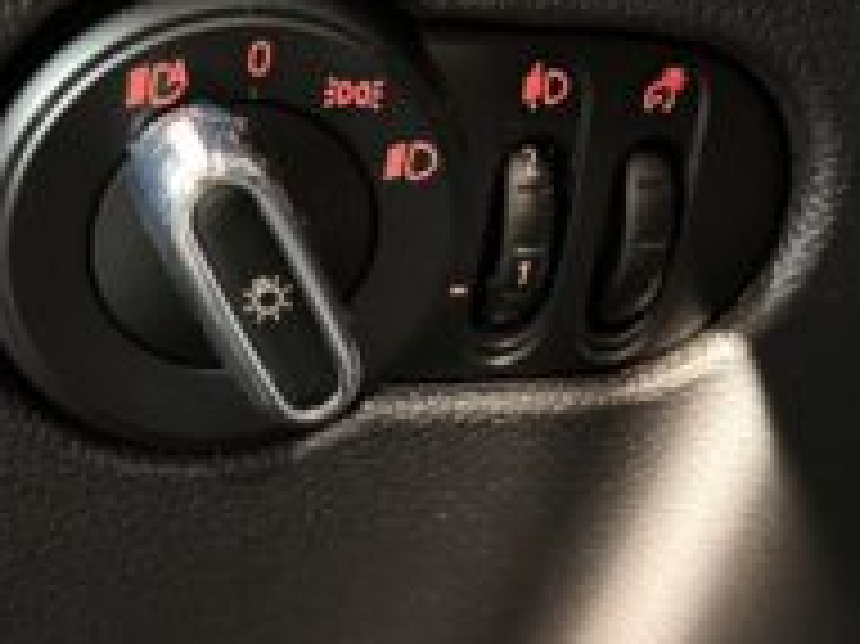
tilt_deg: -5.4
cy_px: 372
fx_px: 1937
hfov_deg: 25.0
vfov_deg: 18.9
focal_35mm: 78
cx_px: 401
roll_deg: +3.1
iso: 1250
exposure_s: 1/25
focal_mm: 6.76
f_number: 1.78
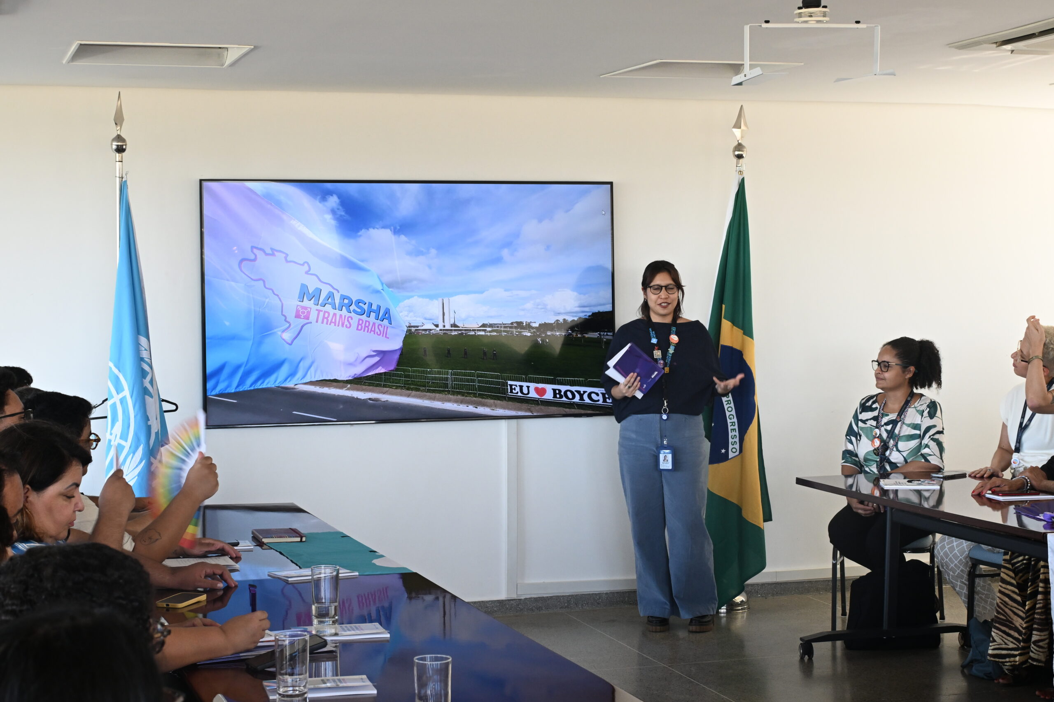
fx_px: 1756
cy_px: 351
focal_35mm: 60
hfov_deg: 33.4
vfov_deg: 22.6
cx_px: 527
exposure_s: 1/60
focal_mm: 40
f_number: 10
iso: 800
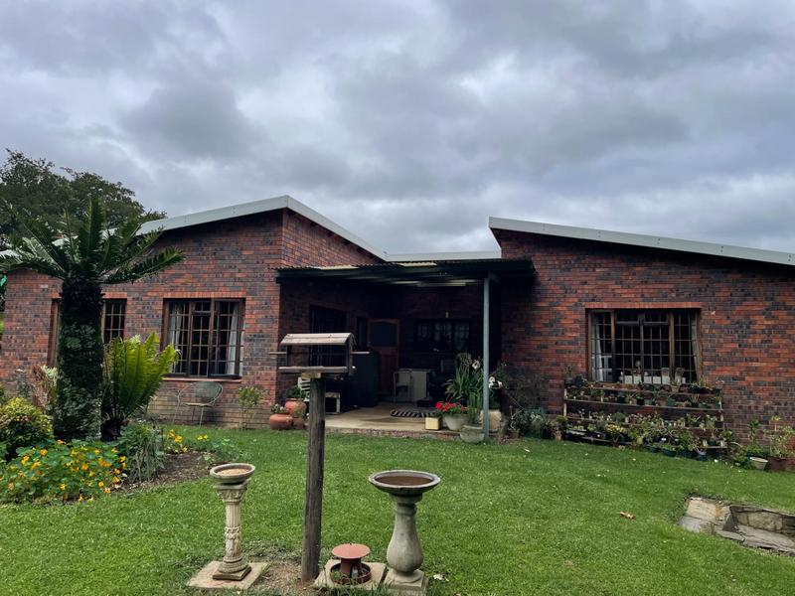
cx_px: 398
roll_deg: -0.3
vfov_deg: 53.1
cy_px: 298
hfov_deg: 67.3
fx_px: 597
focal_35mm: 26
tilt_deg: +5.9
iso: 32
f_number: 1.6
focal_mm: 4.2
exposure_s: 1/5814
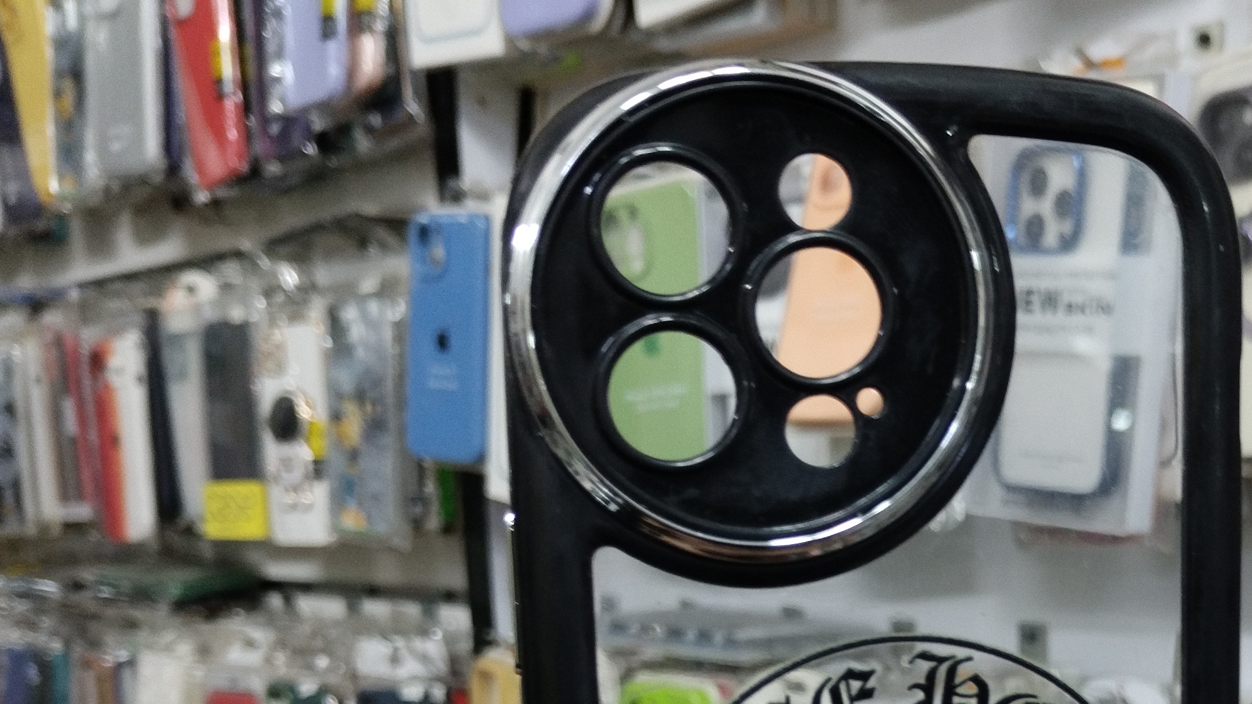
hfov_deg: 35.8
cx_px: 940
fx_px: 1892
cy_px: 847
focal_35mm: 57
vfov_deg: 19.8
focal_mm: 4.7
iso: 200
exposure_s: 1/50
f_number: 1.8
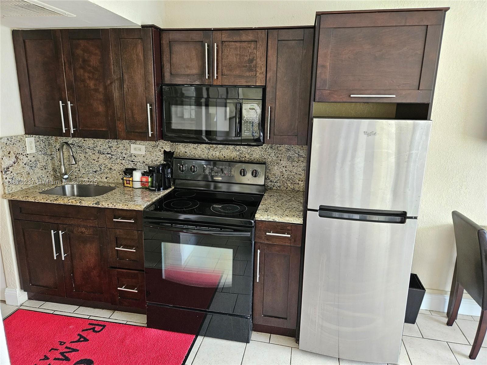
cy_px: 182
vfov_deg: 58.9
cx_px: 244
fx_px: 324
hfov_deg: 73.9
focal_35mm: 23
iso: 500
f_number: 1.8
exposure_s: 1/120
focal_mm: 5.4
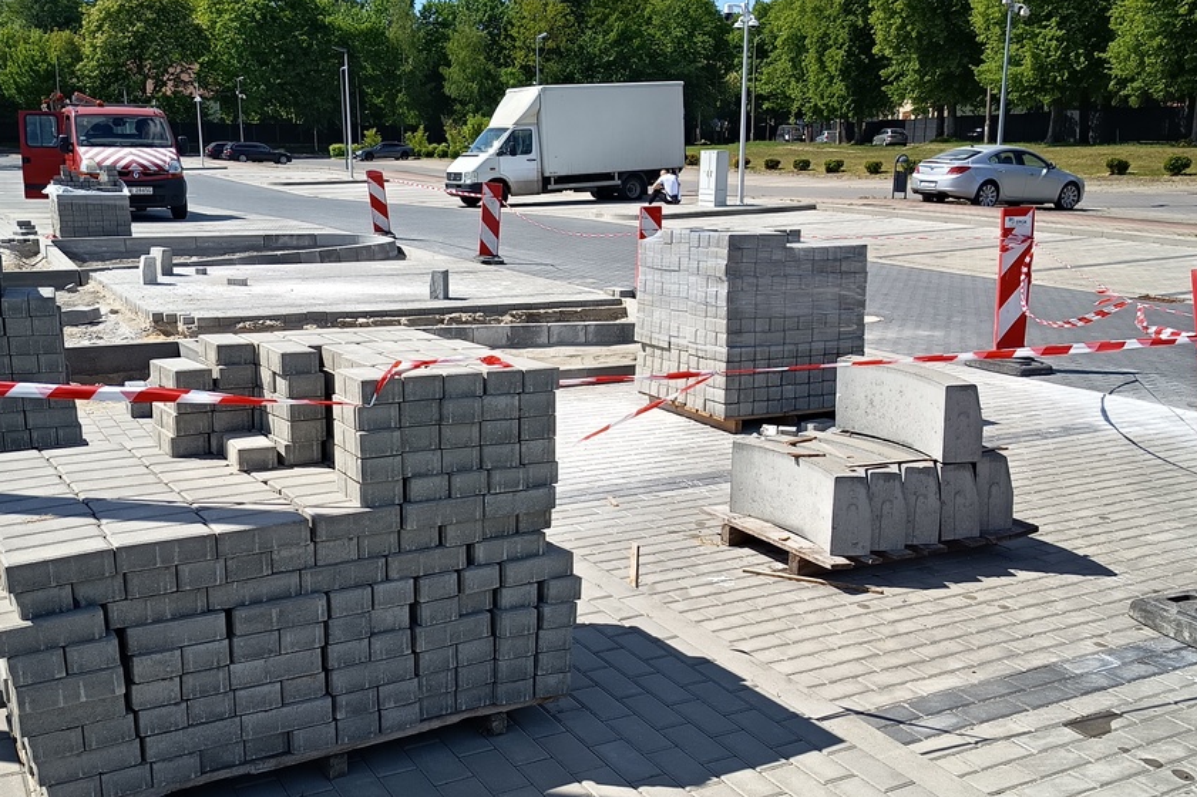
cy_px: 436
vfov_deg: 35.0
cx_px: 604
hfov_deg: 50.7
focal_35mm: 38
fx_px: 1263
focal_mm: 5.27
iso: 50
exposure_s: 1/481
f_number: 1.7
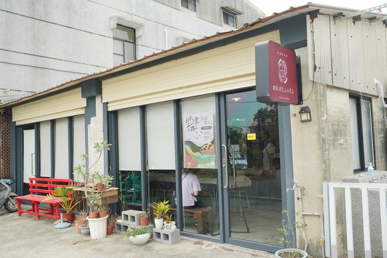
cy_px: 129
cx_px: 194
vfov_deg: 40.0
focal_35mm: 33
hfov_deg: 57.2
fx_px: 355
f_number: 4
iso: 160
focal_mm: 33
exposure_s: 1/160
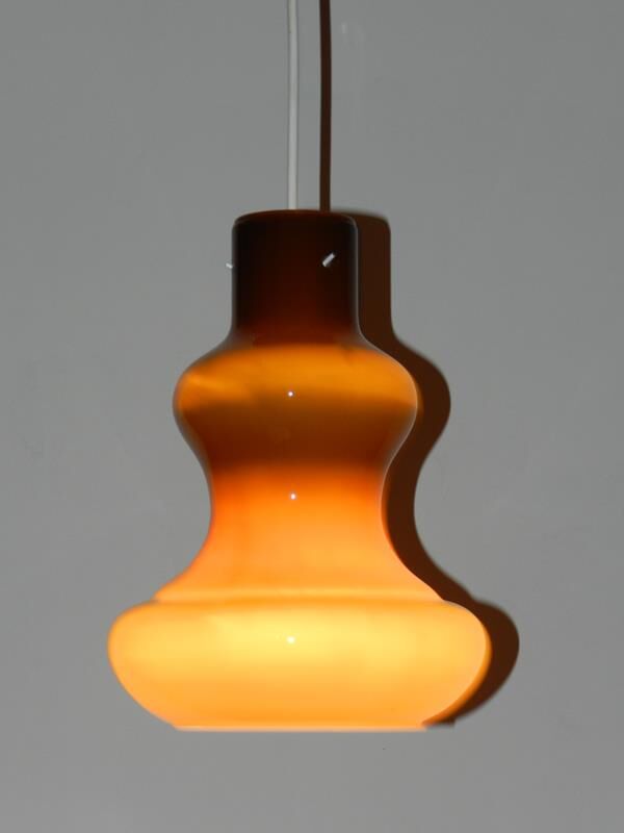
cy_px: 416
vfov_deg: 19.6
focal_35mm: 100
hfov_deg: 14.8
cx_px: 312
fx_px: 2404
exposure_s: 1/30
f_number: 4.6
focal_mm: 17.7
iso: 160
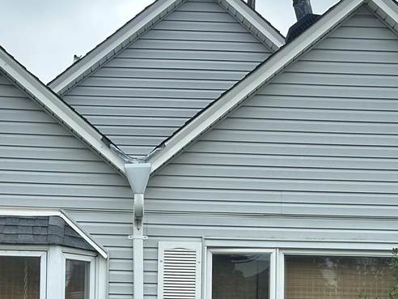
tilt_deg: +3.1
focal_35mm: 125
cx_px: 227
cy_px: 334
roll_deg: -1.0
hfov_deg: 15.8
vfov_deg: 11.7
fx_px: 1437
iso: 64
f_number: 1.78
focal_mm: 6.86
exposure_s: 1/2114
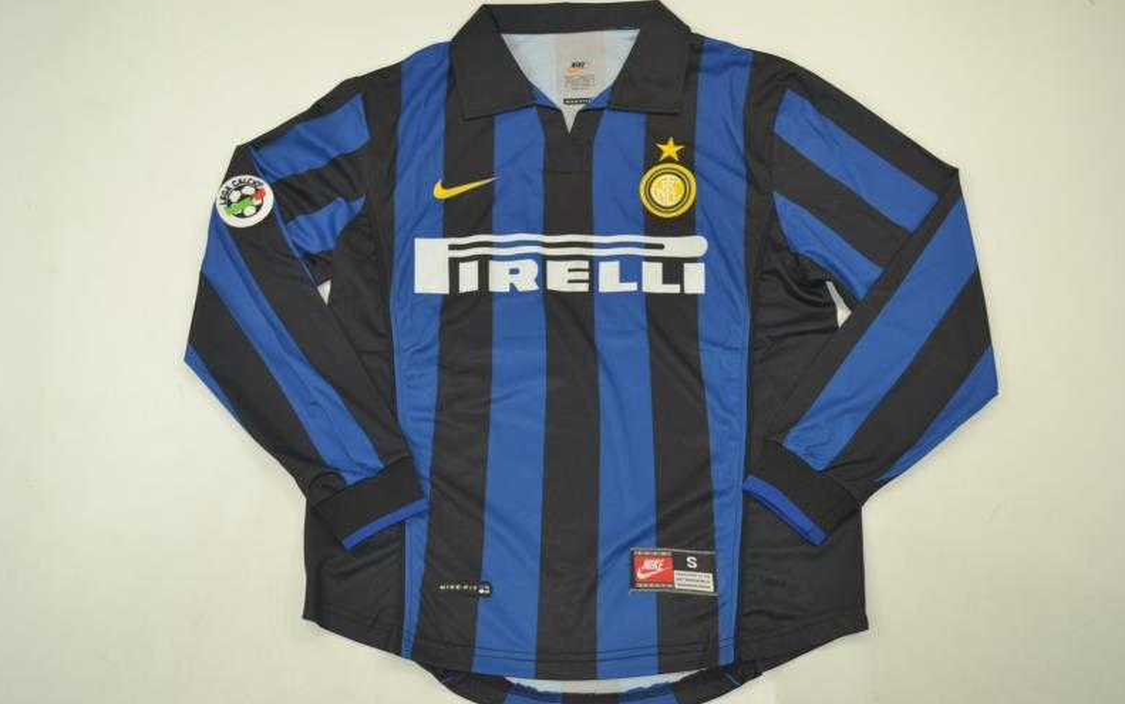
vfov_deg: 37.3
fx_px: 1043
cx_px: 560
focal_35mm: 34
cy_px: 356
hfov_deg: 56.7
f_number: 4
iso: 200
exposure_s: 1/125
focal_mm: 22
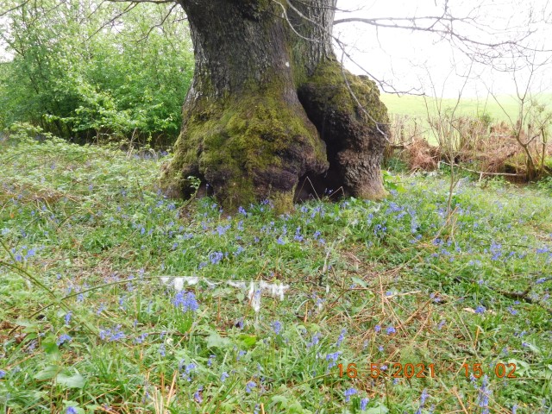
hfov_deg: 52.6
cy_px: 207
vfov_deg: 40.7
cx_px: 276
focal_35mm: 35
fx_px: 558
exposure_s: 1/80
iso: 125
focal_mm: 6.2
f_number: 3.8
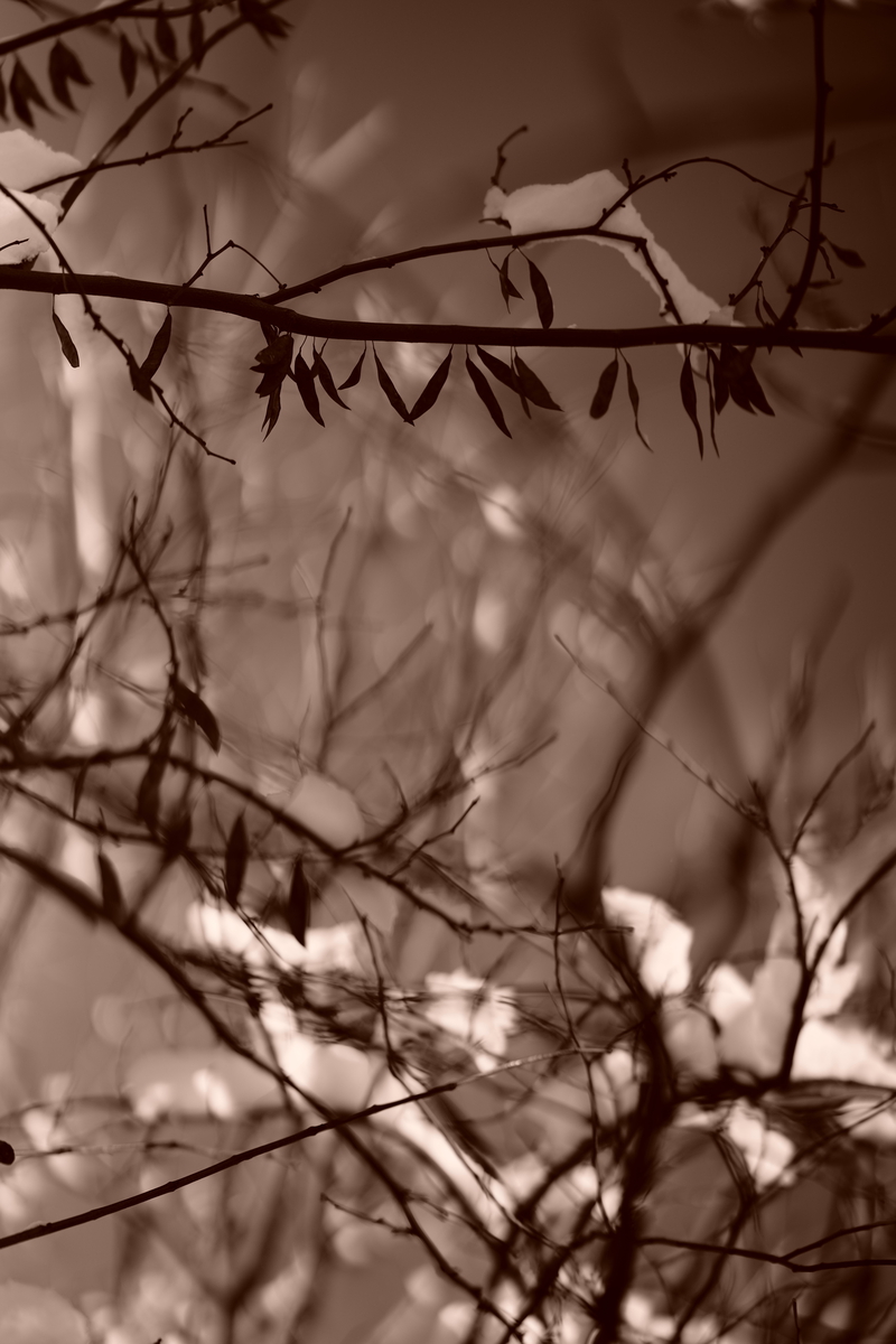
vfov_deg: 23.9
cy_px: 672
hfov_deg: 16.1
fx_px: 3173
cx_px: 448
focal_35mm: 85
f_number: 1.4
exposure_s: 1/6400
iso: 100
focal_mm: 85
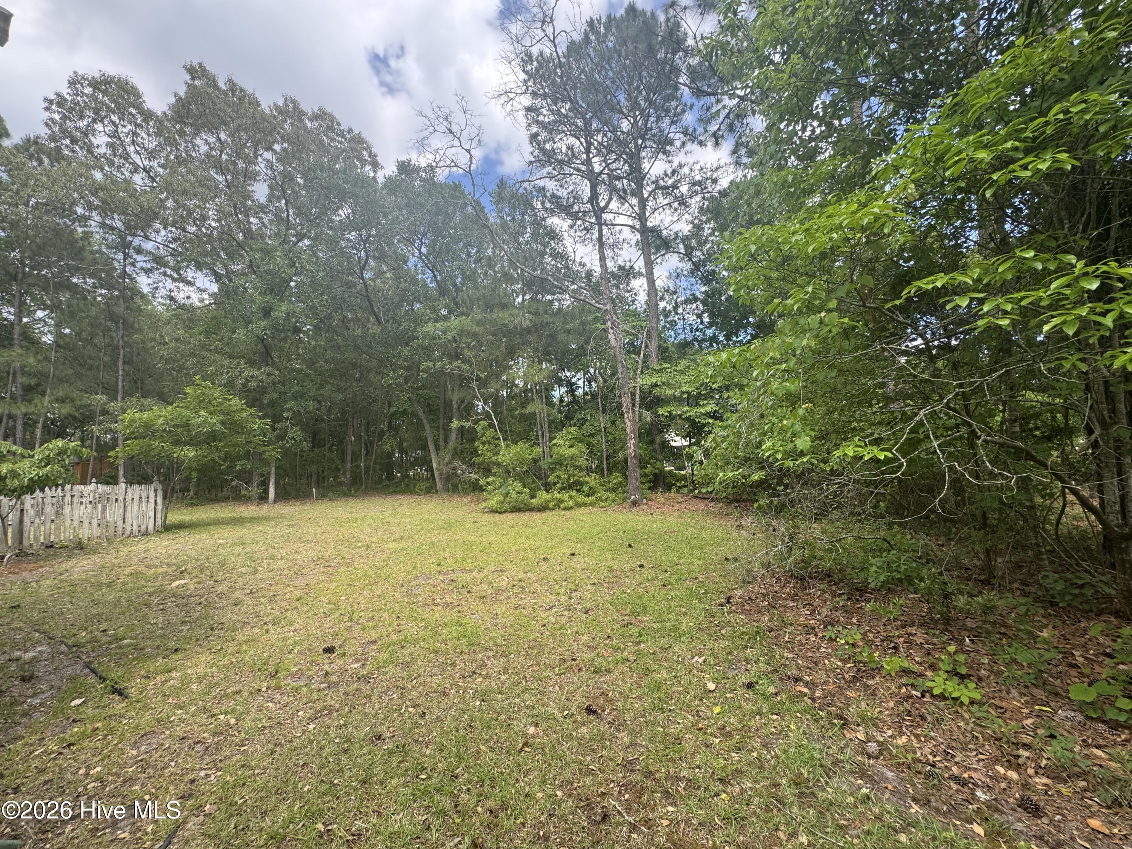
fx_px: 458
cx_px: 566
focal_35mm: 14
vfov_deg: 85.7
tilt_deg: +4.7
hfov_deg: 102.1
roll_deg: +1.3
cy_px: 424
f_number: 2.2
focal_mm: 2.22
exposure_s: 1/320
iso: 40
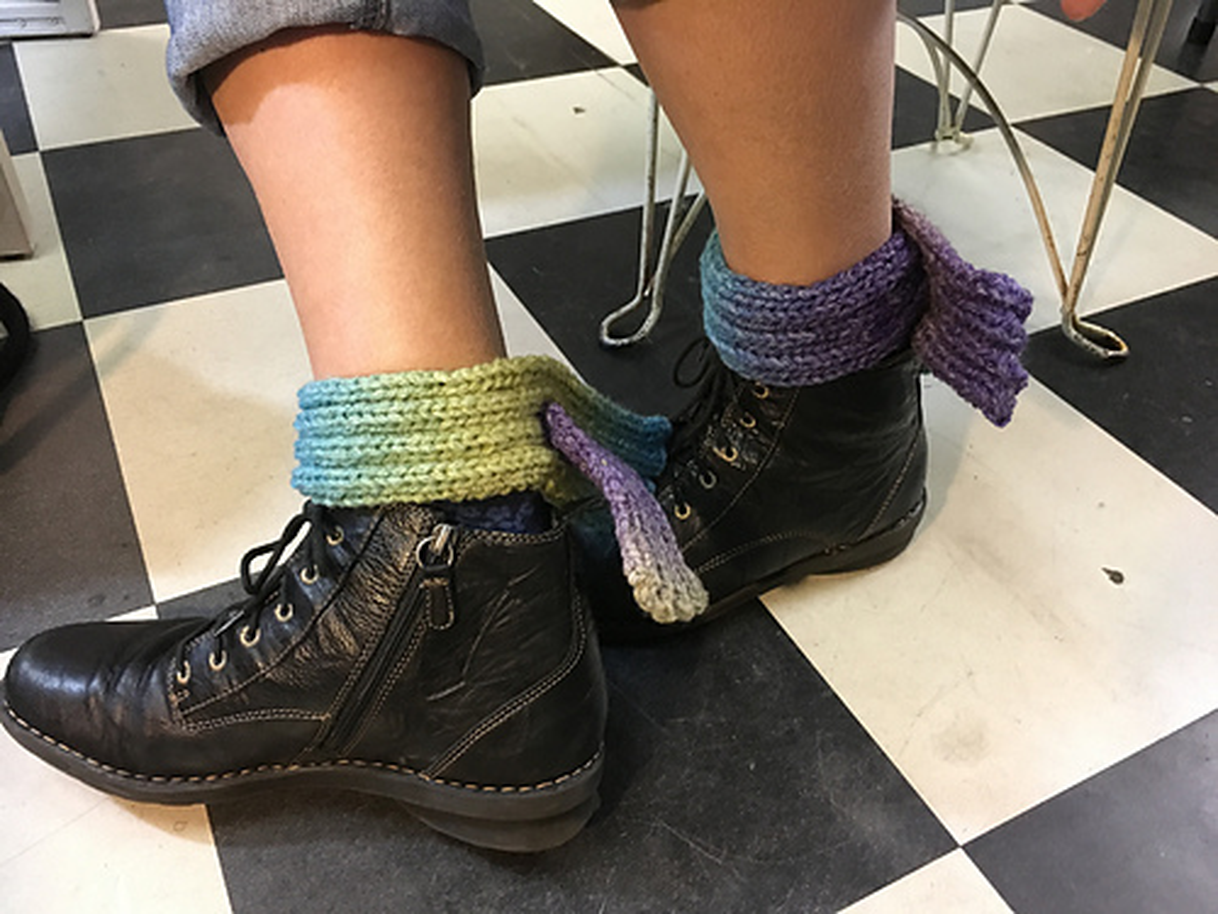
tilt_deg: -40.7
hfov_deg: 61.7
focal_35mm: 29
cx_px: 609
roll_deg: -2.9
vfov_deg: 48.2
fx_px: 1020
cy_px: 457
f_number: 2.2
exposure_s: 1/15
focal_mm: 4.15
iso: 250
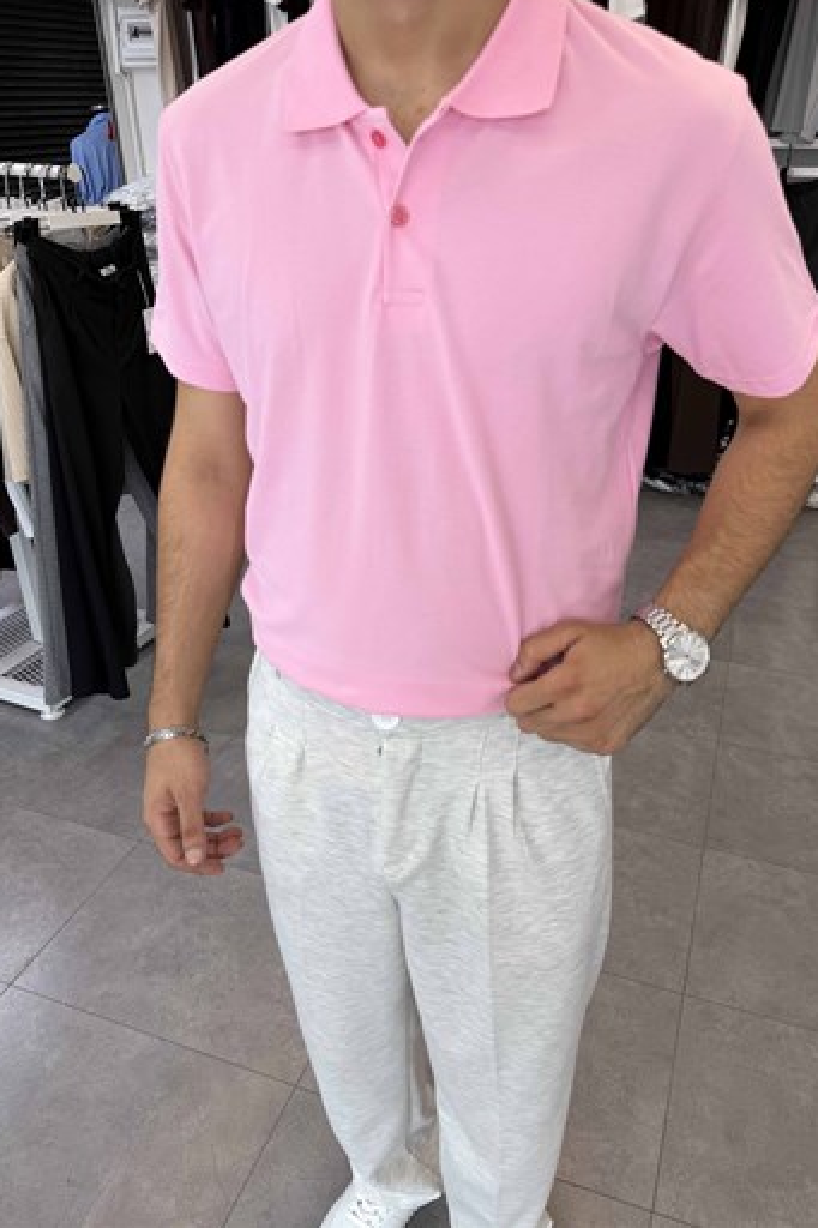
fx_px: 887
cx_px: 441
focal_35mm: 26
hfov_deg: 49.5
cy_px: 594
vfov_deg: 69.4
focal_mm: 6.76
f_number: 1.78
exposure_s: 1/178
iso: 64
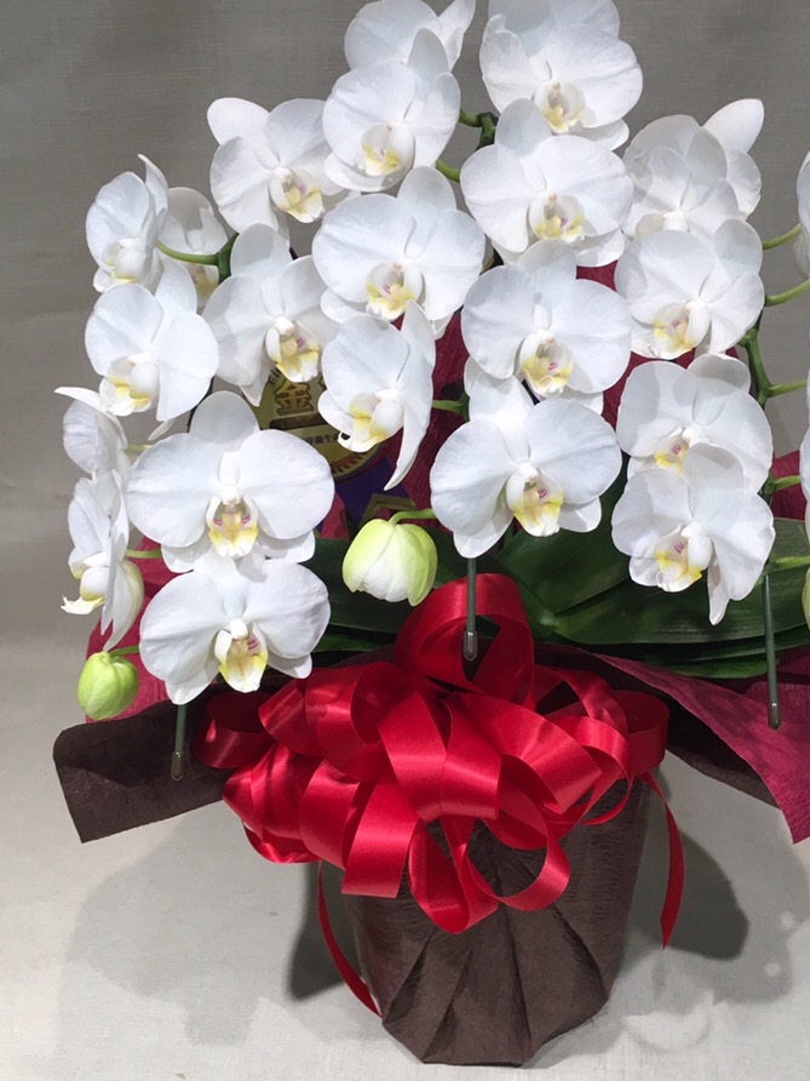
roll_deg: -0.9
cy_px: 497
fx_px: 1217
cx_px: 487
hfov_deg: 36.7
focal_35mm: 39
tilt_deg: -20.7
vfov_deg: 47.8
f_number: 2.2
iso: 32
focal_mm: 4.15
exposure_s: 1/40
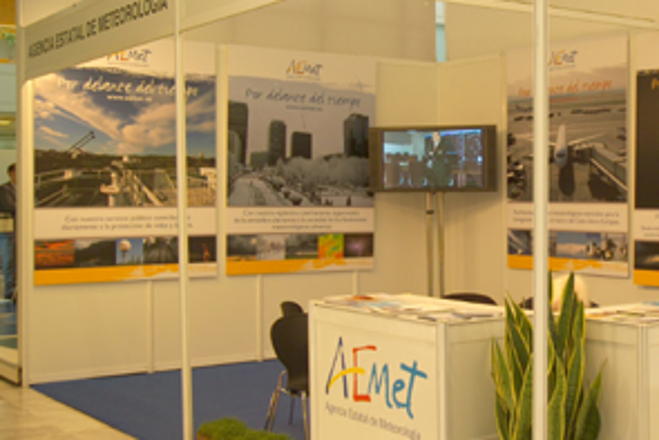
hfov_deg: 33.2
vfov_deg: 23.0
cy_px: 181
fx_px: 1081
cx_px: 496
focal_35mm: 59
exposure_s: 1/8
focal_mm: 29
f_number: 6.7
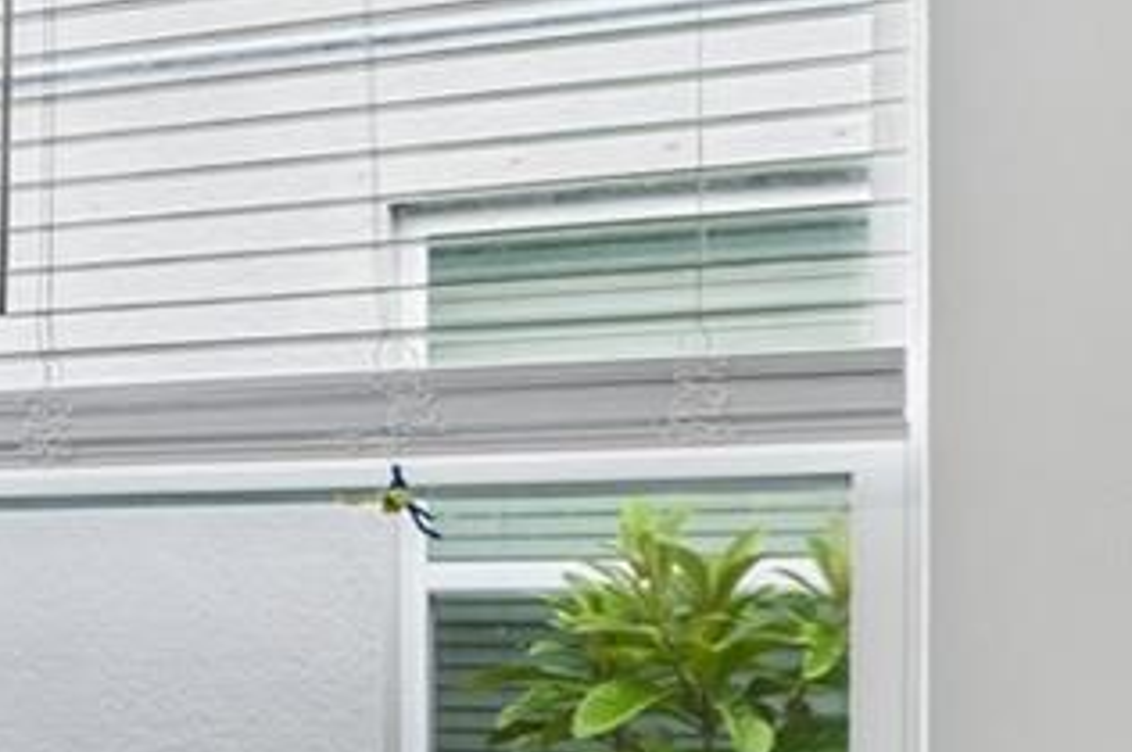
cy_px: 555
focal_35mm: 76
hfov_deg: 17.5
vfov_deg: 17.8
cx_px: -1218
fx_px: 2387
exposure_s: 1/2.5
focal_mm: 10
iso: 100
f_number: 7.1
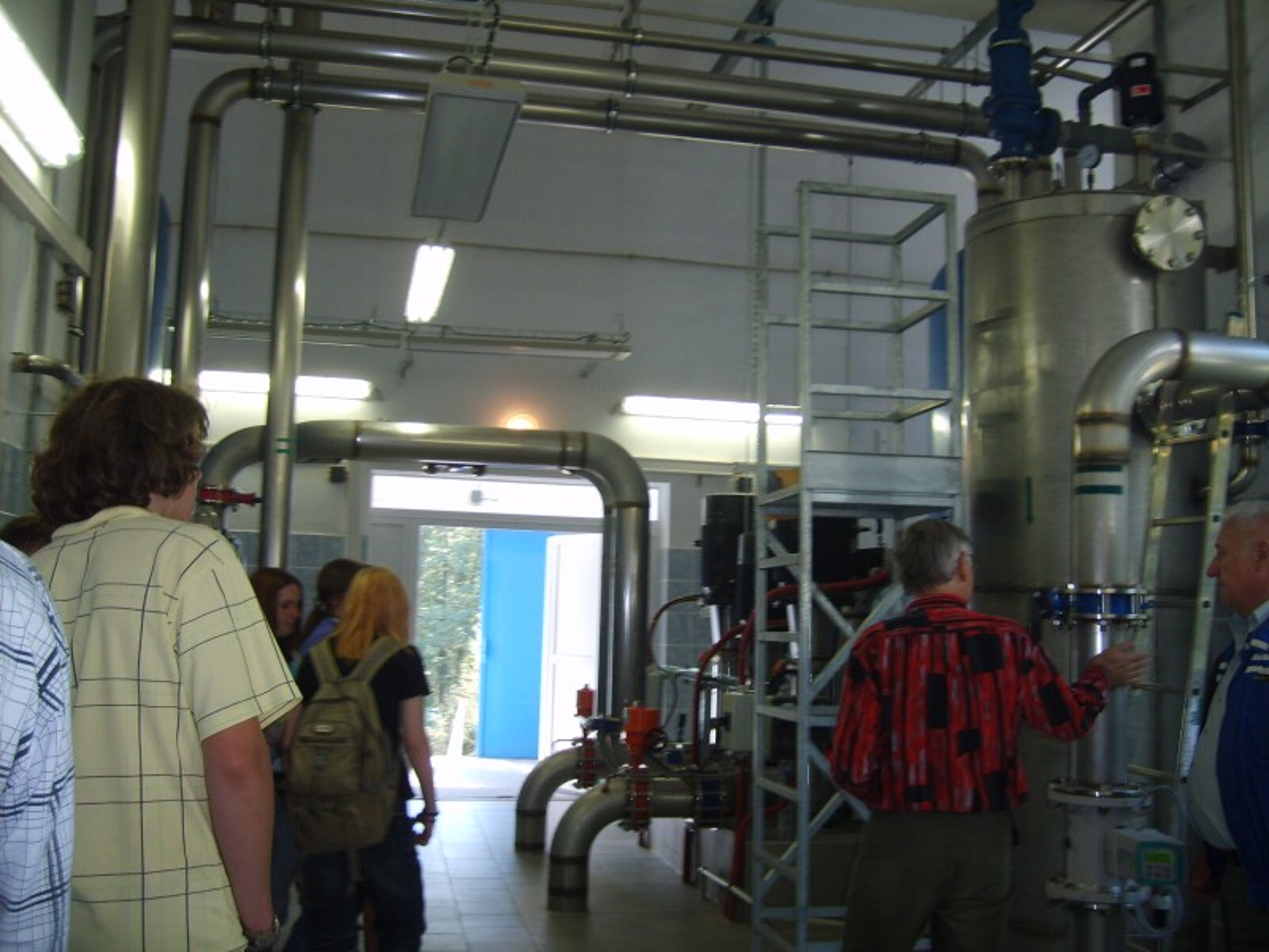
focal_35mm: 35
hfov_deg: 52.6
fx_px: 1283
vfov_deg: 40.7
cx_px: 634
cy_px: 476
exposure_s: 1/30
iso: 56
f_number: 2.8
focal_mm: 5.8
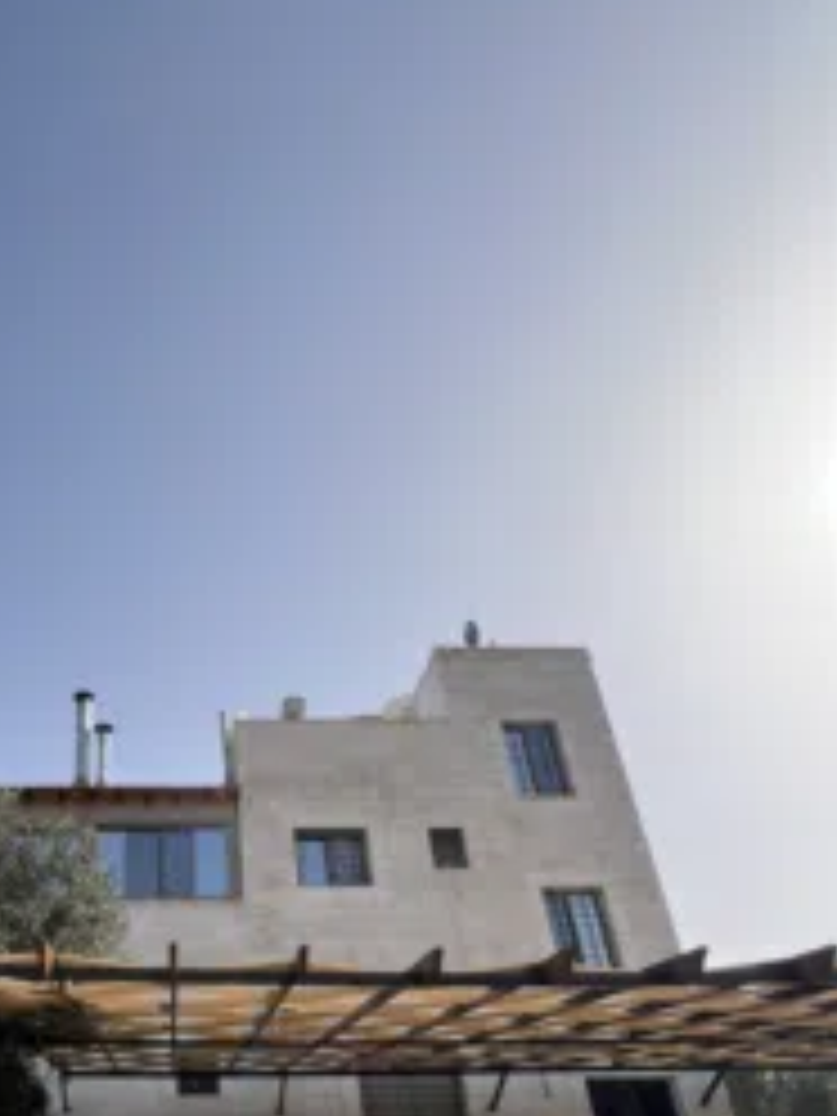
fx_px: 677
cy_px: 801
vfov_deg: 74.7
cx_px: 171
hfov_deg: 58.7
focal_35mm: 21
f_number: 1.8
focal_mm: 1.57
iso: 32
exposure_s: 1/2096
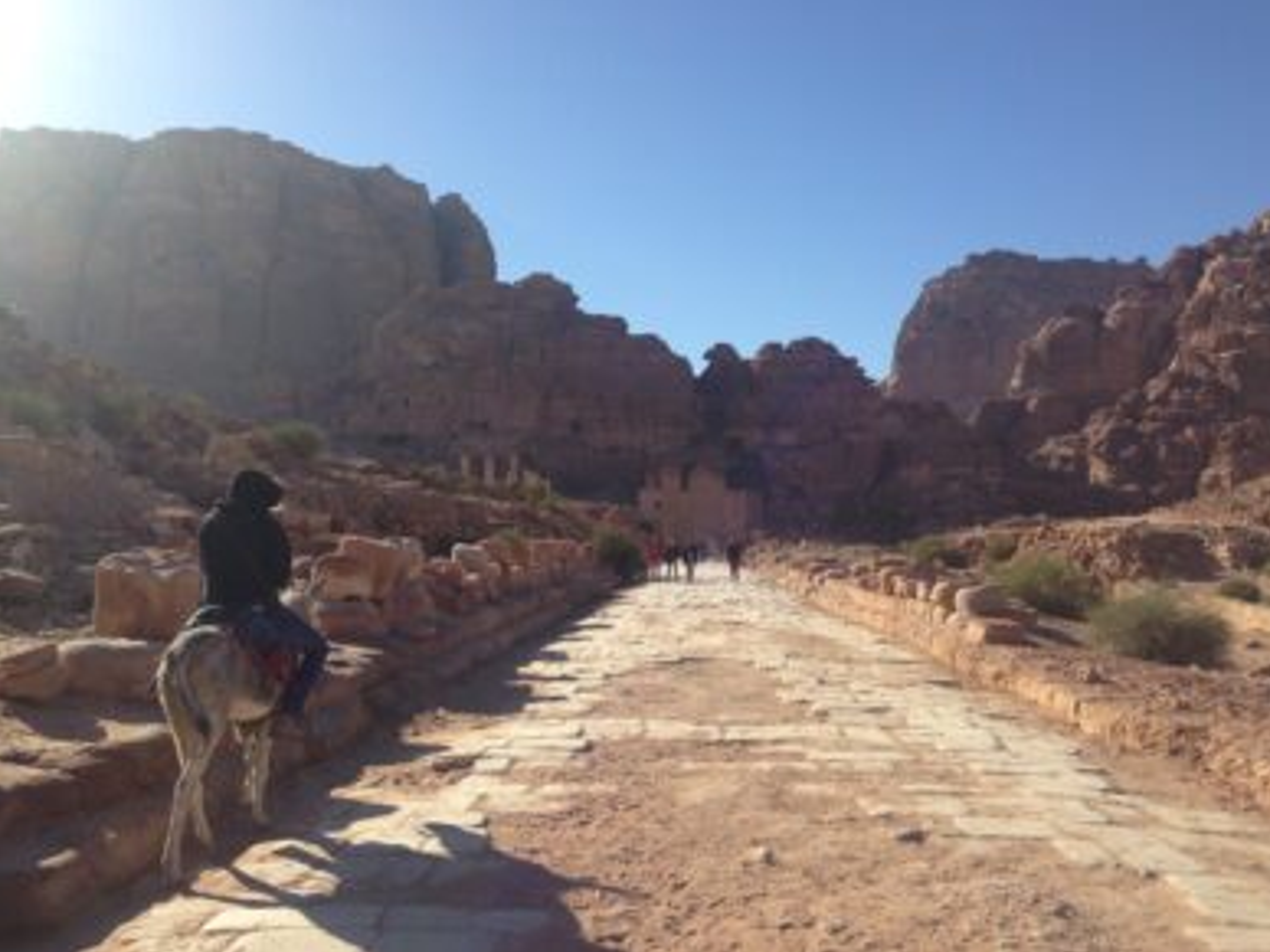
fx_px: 1247
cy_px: 465
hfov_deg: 54.0
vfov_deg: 41.8
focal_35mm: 34
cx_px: 645
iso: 50
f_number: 2.4
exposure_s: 1/1695
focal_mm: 4.12
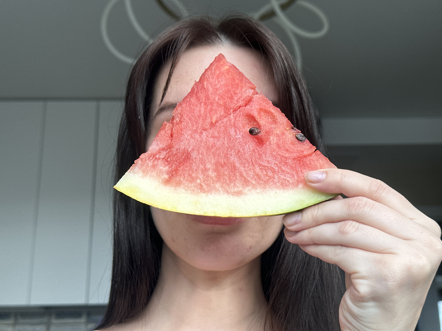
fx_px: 613
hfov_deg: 39.7
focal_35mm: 48
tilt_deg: +16.6
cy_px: 166
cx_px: 221
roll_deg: +0.4
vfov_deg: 30.3
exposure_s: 1/369
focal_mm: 6.86
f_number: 1.78
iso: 64
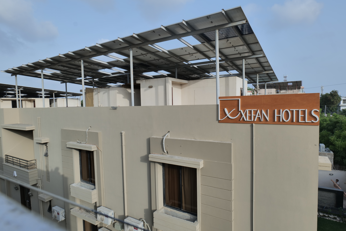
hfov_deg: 84.0
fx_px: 192
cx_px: 173
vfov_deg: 61.9
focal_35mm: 20
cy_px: 116
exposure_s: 1/100
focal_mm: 20
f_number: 10
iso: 100
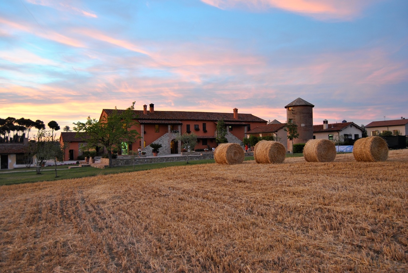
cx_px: 204
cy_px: 136
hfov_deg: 64.5
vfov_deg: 45.8
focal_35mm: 28
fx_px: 323
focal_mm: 19
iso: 400
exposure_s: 1/25
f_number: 3.5
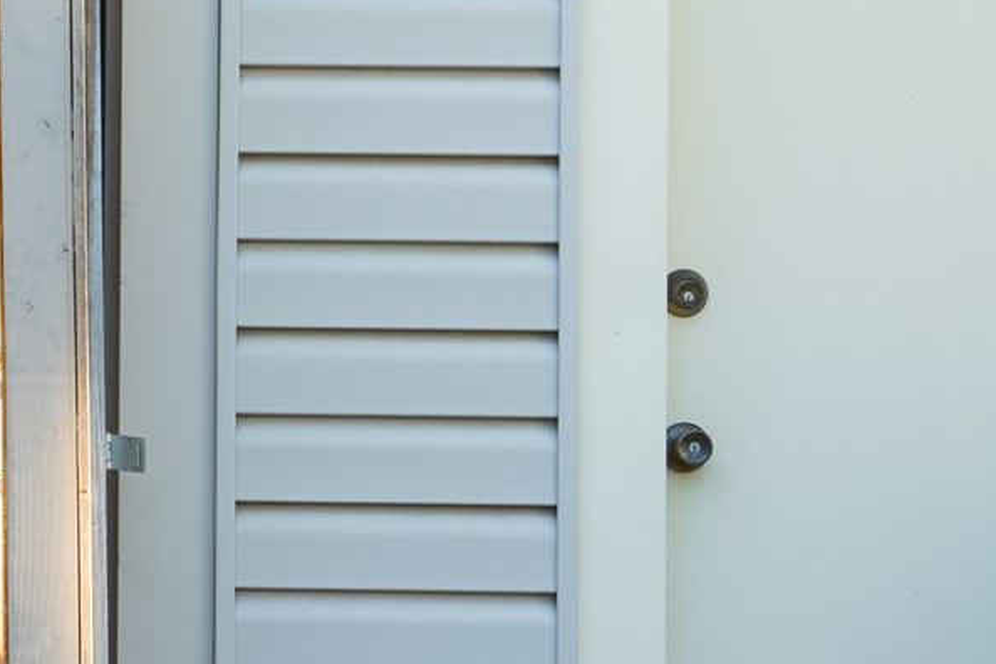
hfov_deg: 15.2
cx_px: -332
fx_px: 3541
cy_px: 392
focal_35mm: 128
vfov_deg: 10.7
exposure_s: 1/320
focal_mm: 35
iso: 100
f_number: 10
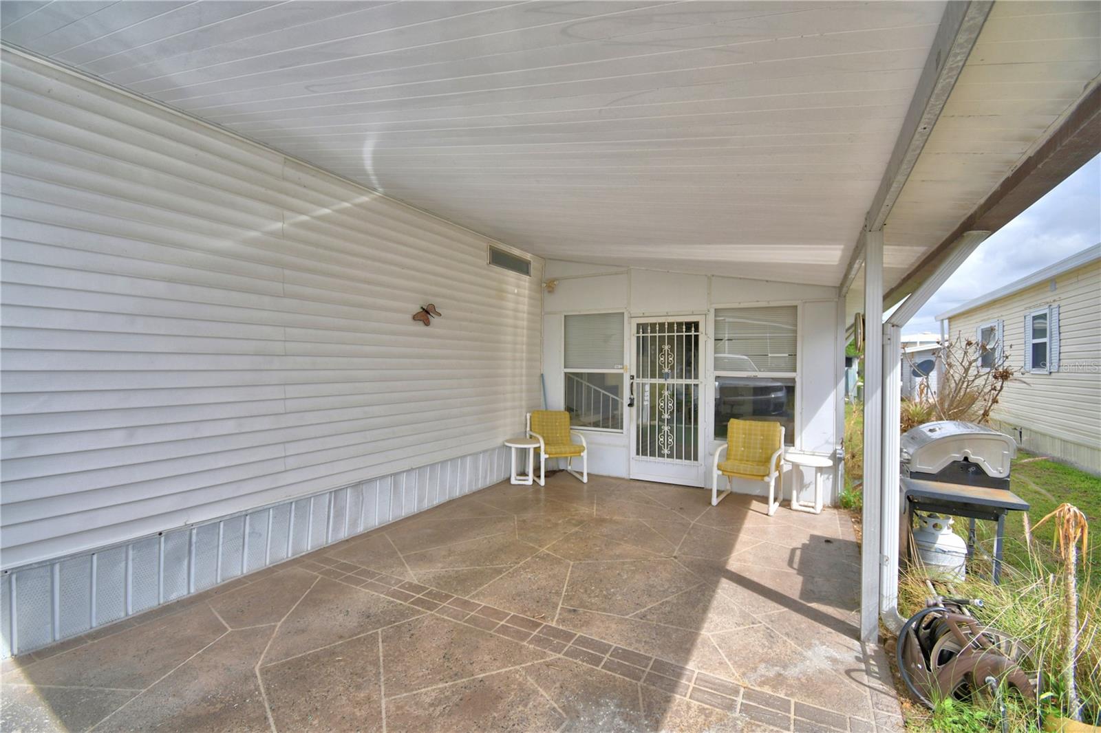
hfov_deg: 100.4
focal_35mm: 15
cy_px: 366
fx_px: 459
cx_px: 550
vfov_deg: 77.3
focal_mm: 10
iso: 100
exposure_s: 1/800
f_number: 4.5
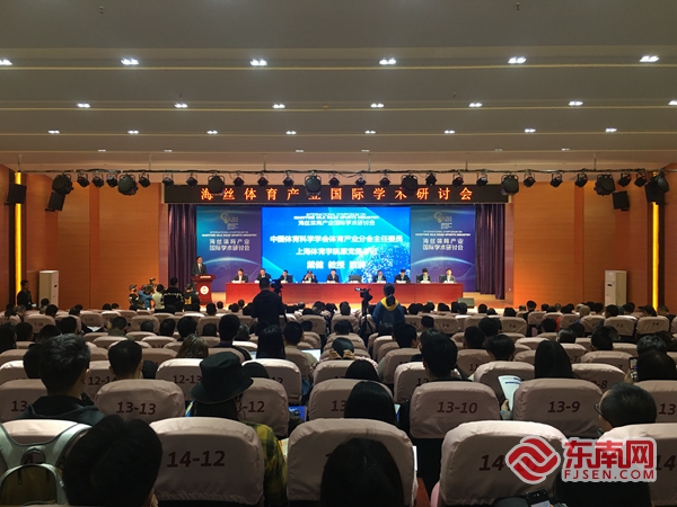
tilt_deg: +0.0
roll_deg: +0.4
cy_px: 254
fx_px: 567
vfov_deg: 48.2
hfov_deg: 61.7
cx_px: 338
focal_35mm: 29
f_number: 2.2
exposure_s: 1/17
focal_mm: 4.15
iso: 64
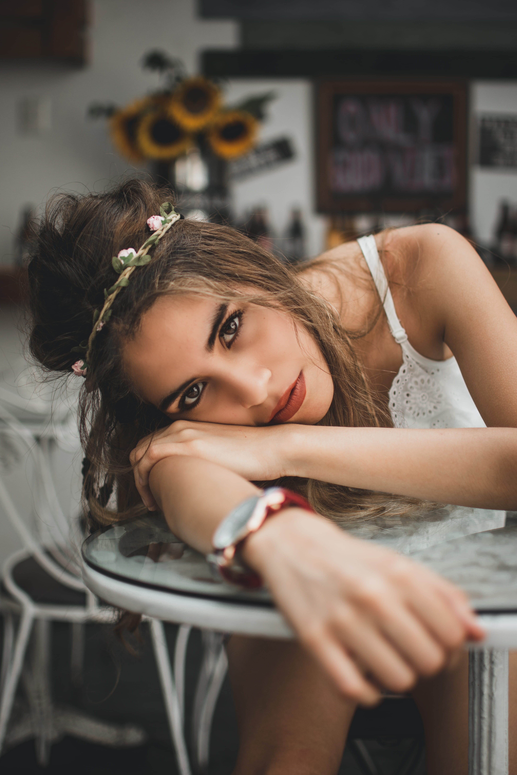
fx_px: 1131
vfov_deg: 37.9
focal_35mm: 52
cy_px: 388
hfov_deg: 25.8
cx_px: 258
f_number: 1.8
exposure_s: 1/800
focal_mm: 35
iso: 100
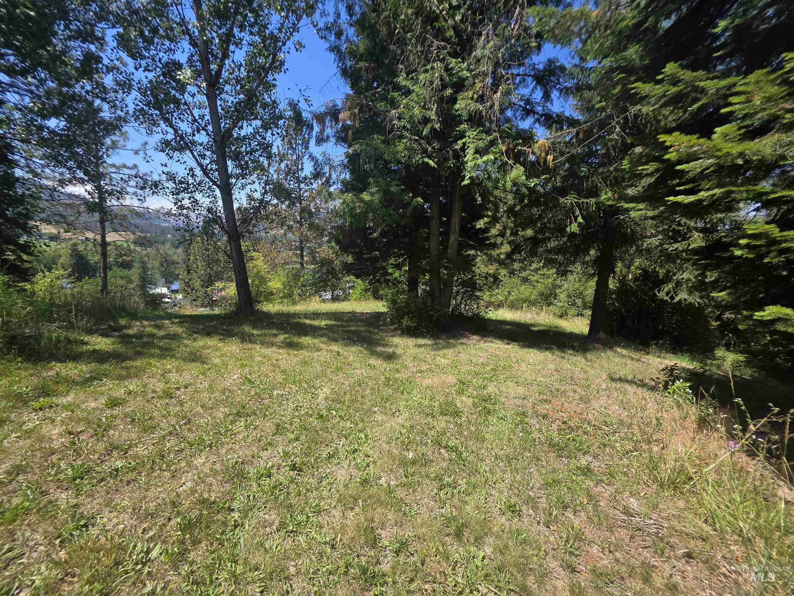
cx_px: 397
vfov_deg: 89.9
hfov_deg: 106.2
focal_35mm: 13
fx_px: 298
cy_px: 298
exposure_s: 1/1008
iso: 40
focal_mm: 2.2
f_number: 1.9
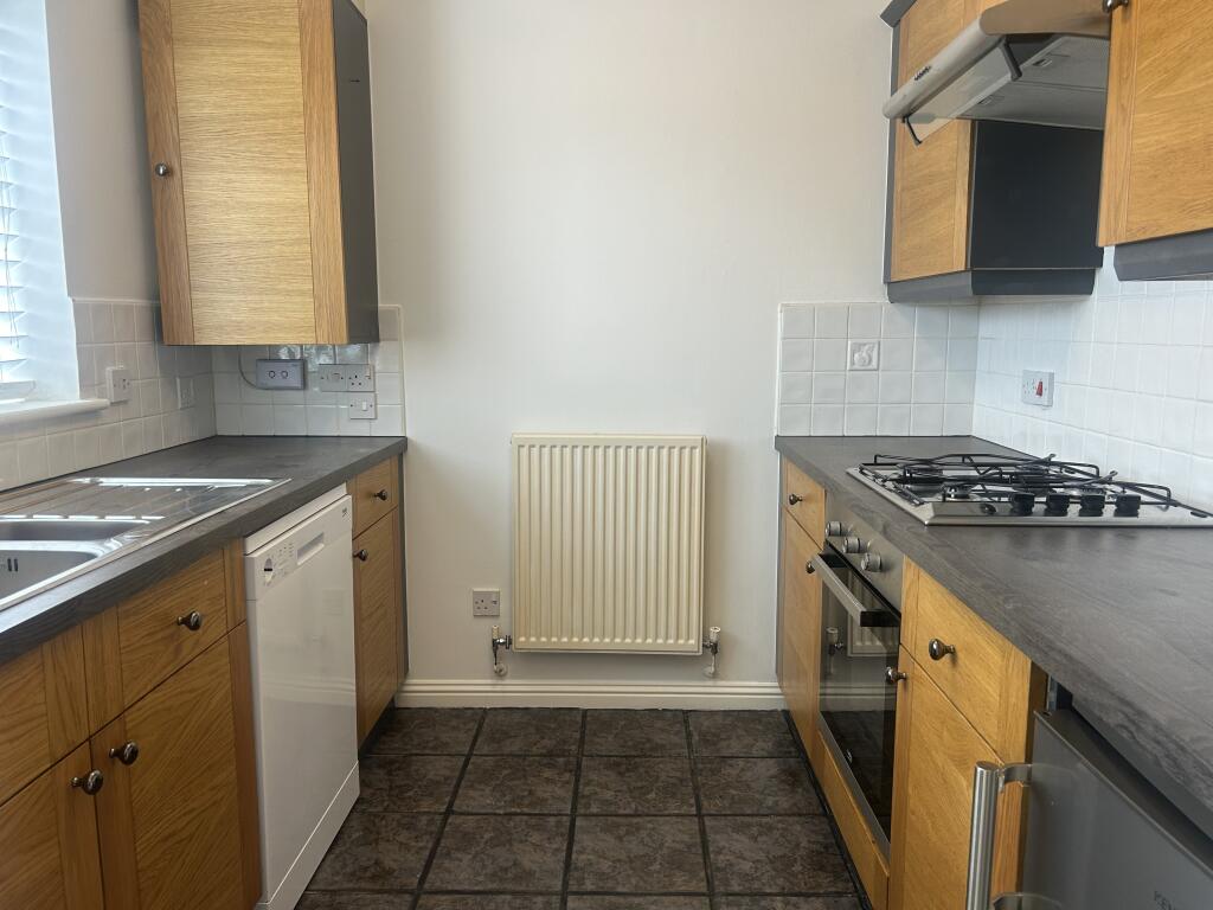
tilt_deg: -8.3
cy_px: 455
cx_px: 606
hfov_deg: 67.3
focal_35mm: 26
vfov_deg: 53.1
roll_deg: +0.4
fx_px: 911
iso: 64
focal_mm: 5.7
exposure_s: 1/100
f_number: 1.5
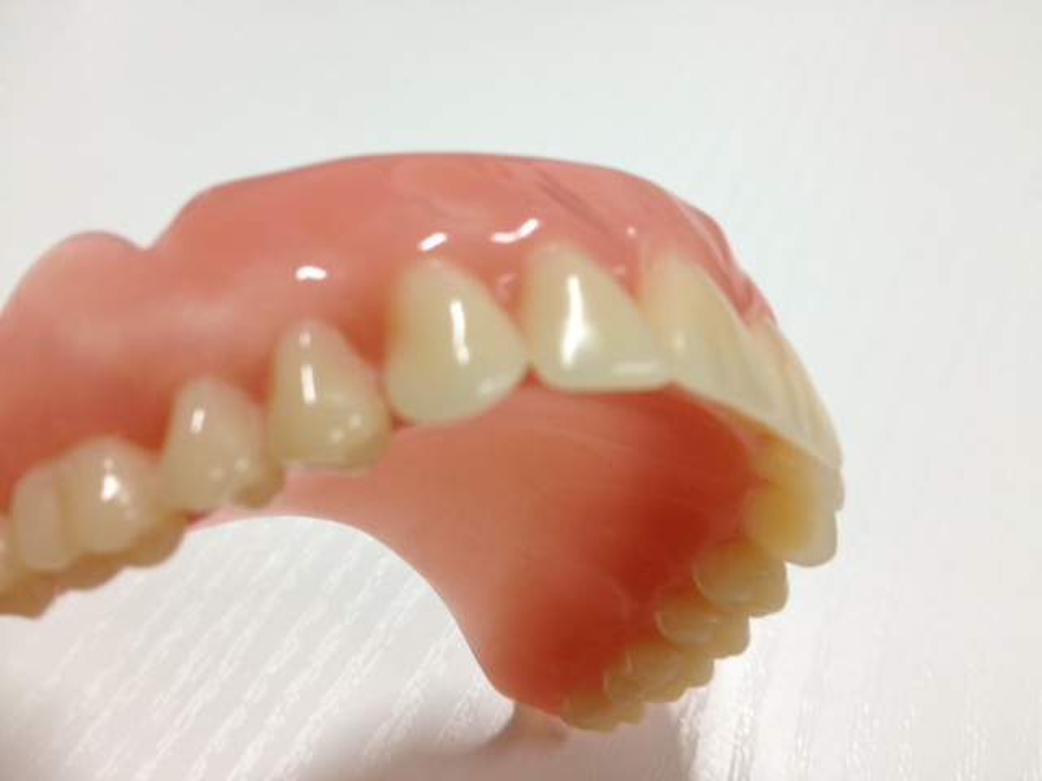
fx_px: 1054
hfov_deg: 52.6
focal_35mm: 35
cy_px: 390
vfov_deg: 40.7
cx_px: 521
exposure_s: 1/20
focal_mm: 4.28
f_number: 2.4
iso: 50
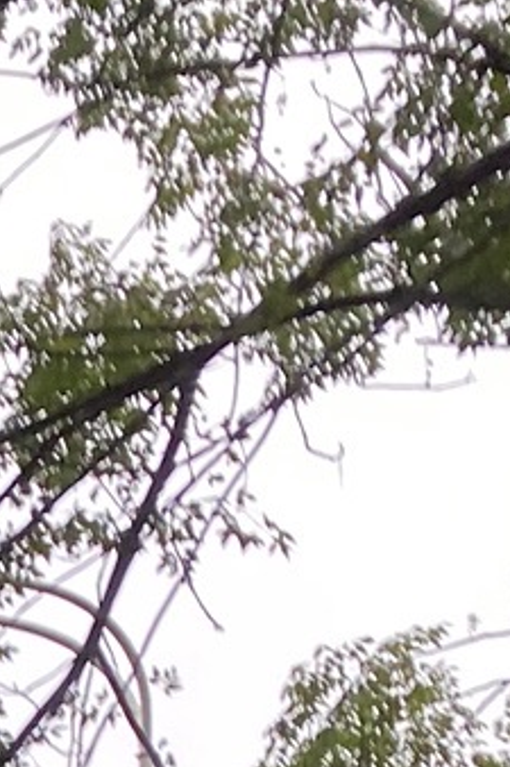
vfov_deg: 10.5
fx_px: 3403
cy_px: 2029
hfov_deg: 7.3
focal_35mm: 160
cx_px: -1151
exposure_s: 1/122
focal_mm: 4.25
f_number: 1.8
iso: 64
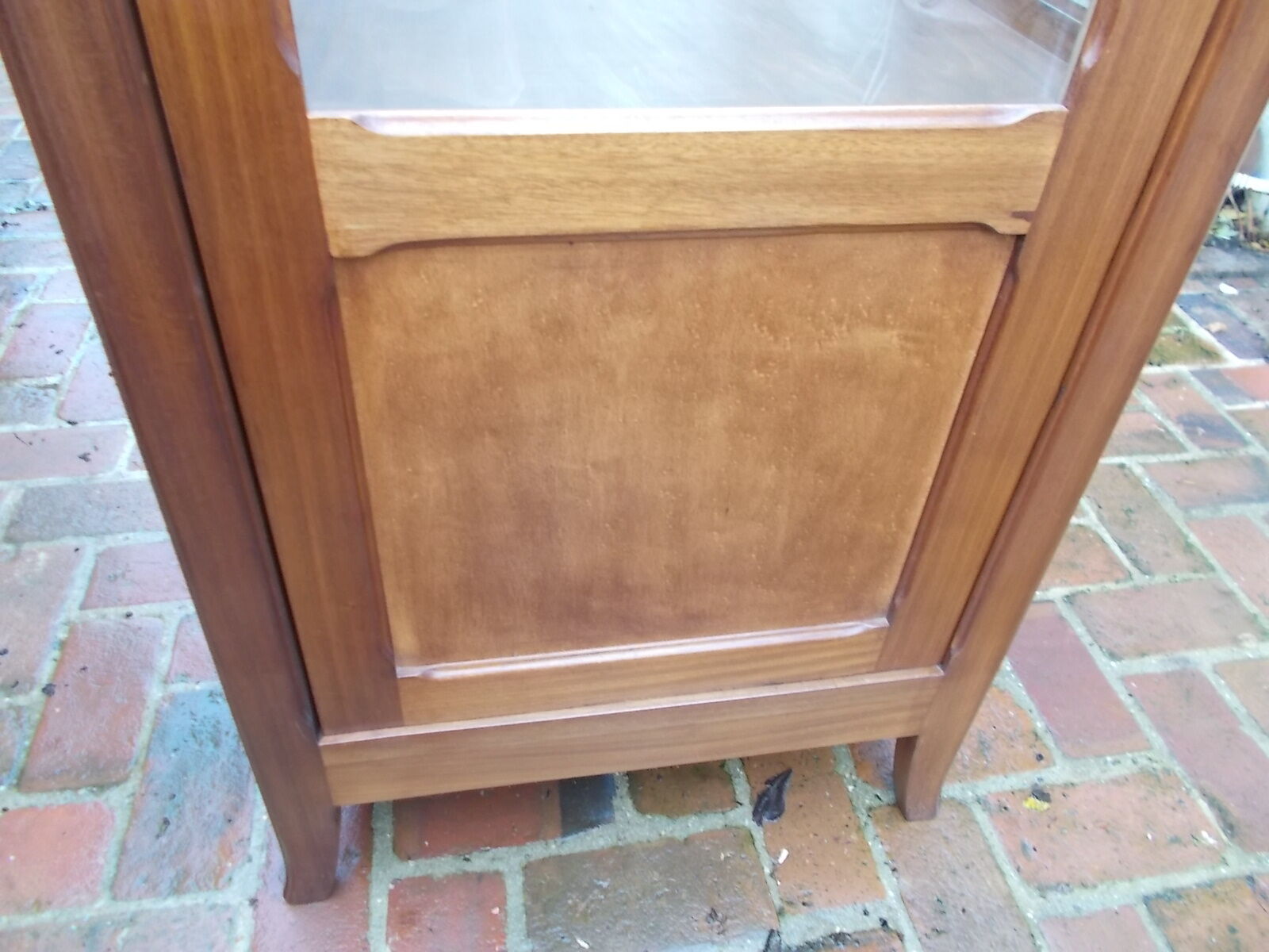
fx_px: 953
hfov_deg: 67.3
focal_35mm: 26
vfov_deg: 53.1
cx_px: 634
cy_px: 476
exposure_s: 1/25
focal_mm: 4.6
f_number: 3.2
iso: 200
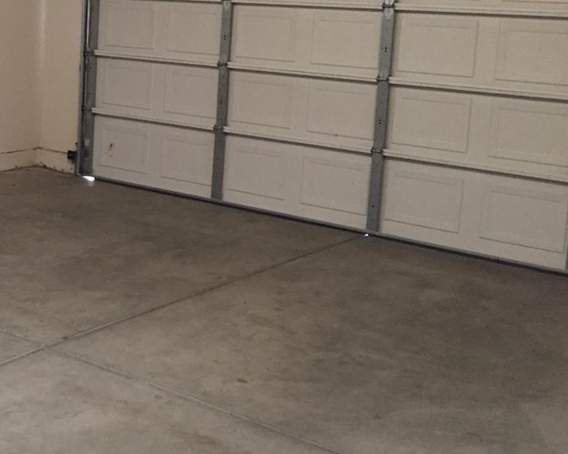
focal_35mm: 56
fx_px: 941
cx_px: 101
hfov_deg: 32.5
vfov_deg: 26.8
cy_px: 110
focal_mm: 4.15
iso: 250
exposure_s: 1/30
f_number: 2.2
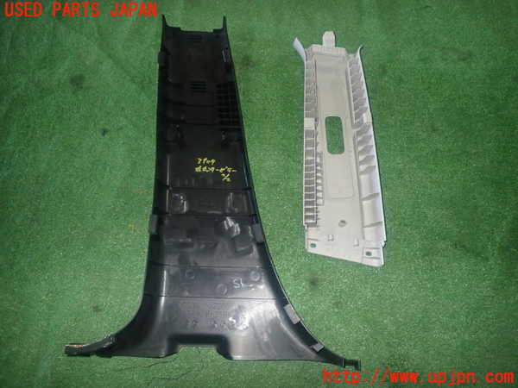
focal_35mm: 25
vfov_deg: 54.9
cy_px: 194
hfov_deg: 69.4
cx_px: 259
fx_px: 374
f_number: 5.6
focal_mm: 4.5
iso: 500
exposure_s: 1/30
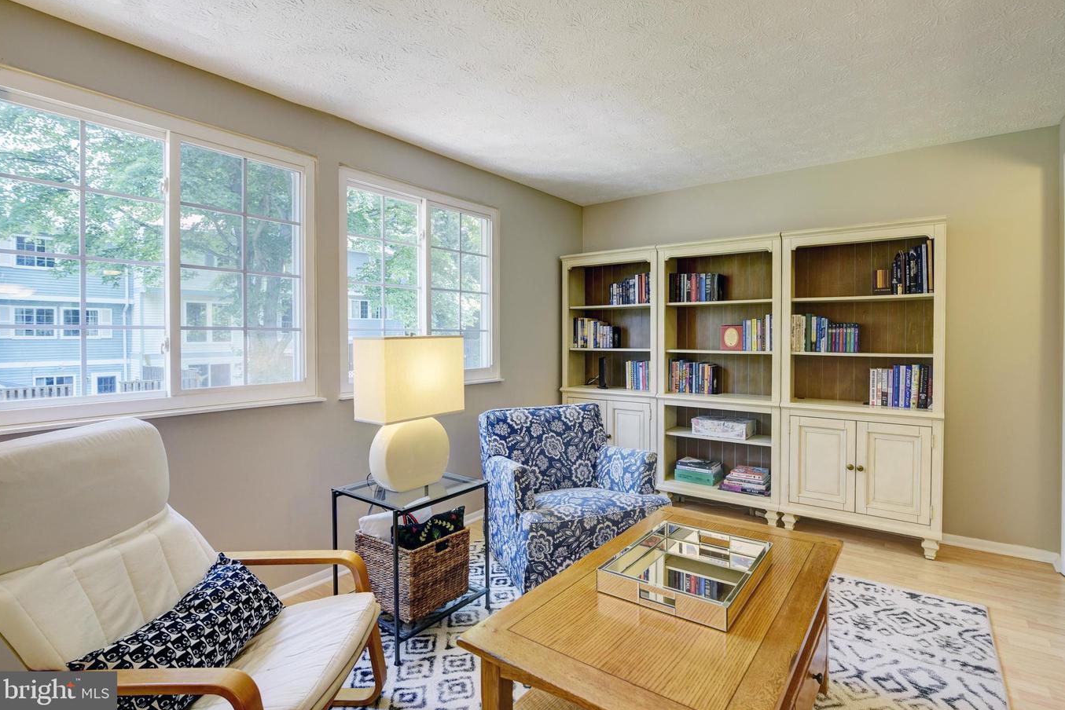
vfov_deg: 70.4
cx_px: 560
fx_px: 503
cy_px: 335
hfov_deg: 93.2
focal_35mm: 17
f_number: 5.6
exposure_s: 1/25
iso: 400
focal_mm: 16
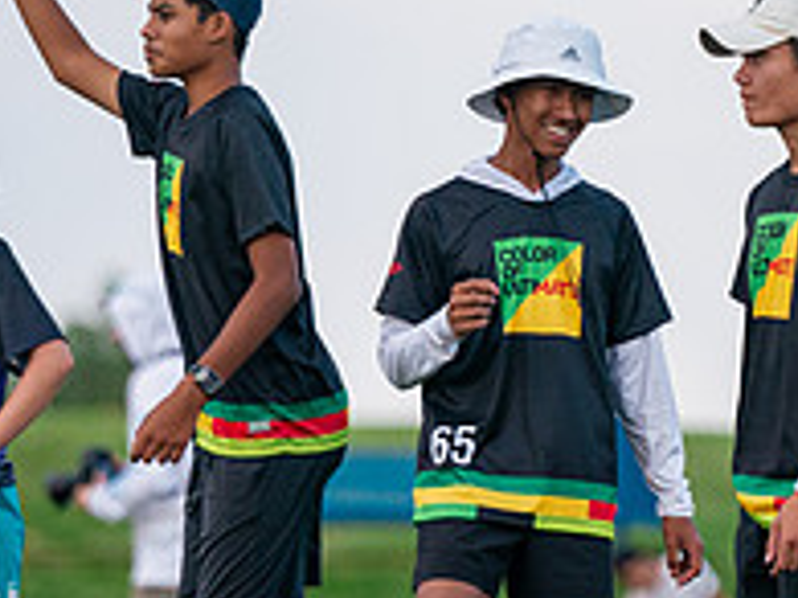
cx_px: 397
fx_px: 13201
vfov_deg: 2.6
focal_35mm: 573
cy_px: 391
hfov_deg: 3.5
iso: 1600
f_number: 2.8
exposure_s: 1/4000
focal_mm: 200
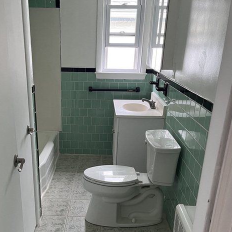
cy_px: 158
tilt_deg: -20.4
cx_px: 94
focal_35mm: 38
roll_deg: -1.1
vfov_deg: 43.1
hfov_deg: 43.7
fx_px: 288
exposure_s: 1/94
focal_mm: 5.1
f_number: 1.6
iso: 125
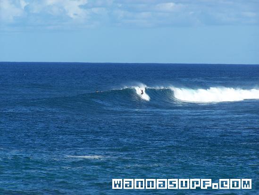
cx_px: 130
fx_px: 2006
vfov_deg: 5.5
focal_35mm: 268
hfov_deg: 7.4
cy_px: 98
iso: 80
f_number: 5
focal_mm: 44.4
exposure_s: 1/750
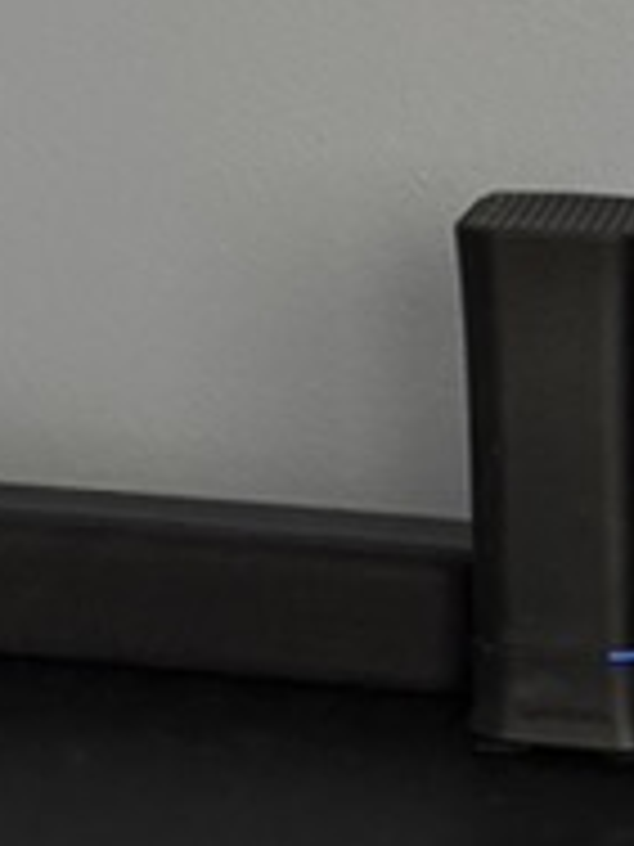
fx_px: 3199
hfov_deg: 11.2
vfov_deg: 14.3
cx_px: 40
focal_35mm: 131
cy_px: -302
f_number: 1.78
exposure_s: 1/60
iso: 400
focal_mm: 6.76
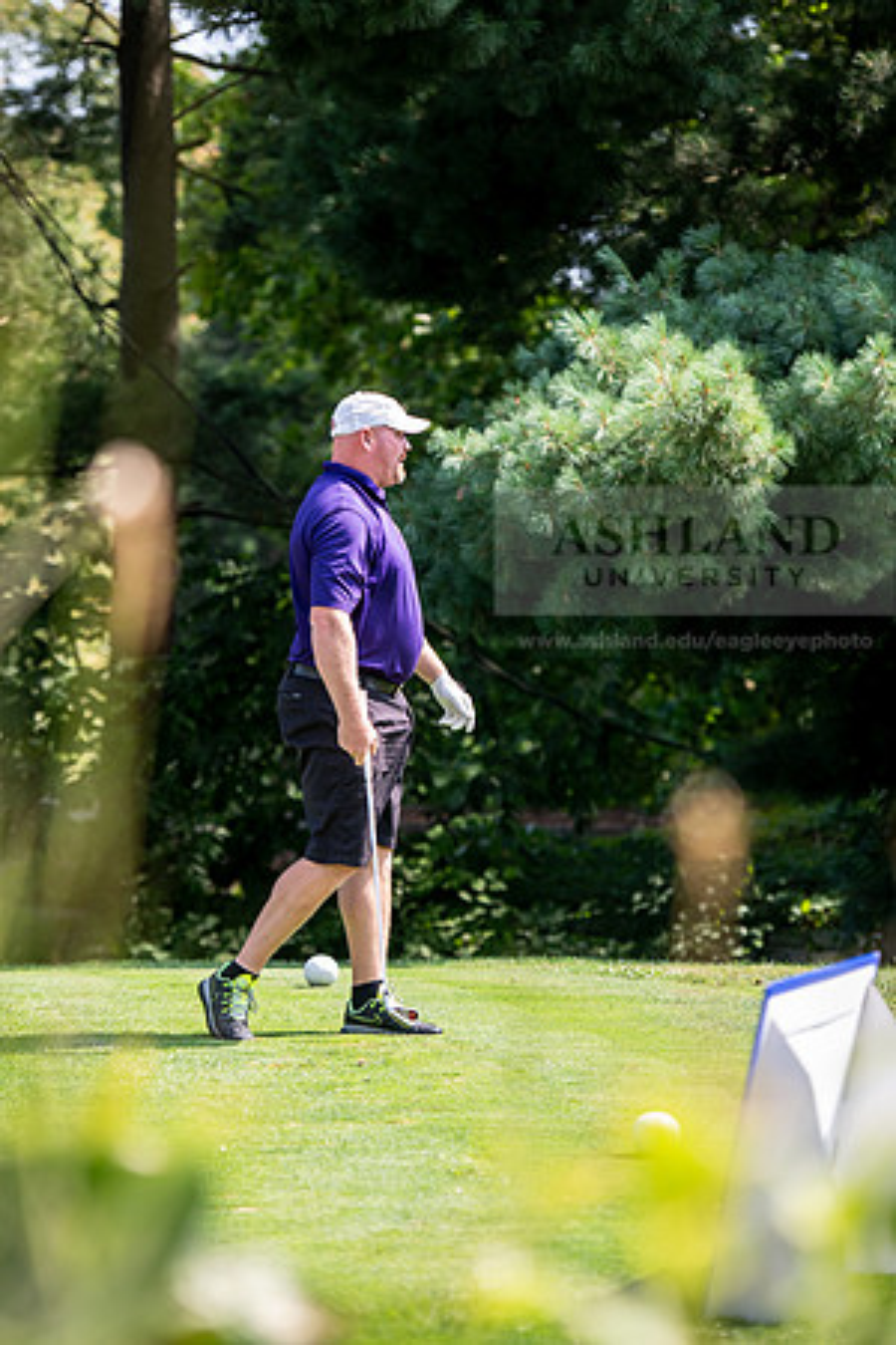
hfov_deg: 11.4
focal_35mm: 120
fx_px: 4480
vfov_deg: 17.1
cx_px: 448
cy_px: 672
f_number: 3.2
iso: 320
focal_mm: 120
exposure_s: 1/1250
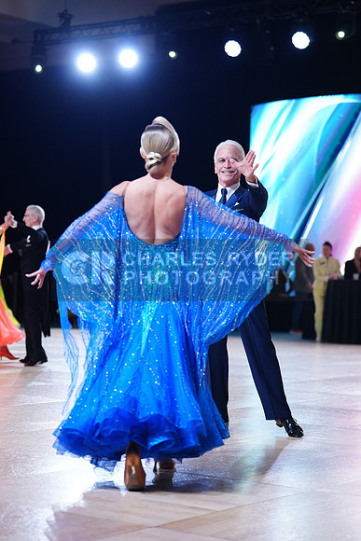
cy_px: 270
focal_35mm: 83
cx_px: 180
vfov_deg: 24.5
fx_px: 1248
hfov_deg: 16.5
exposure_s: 1/500
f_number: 2.8
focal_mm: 83
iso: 800
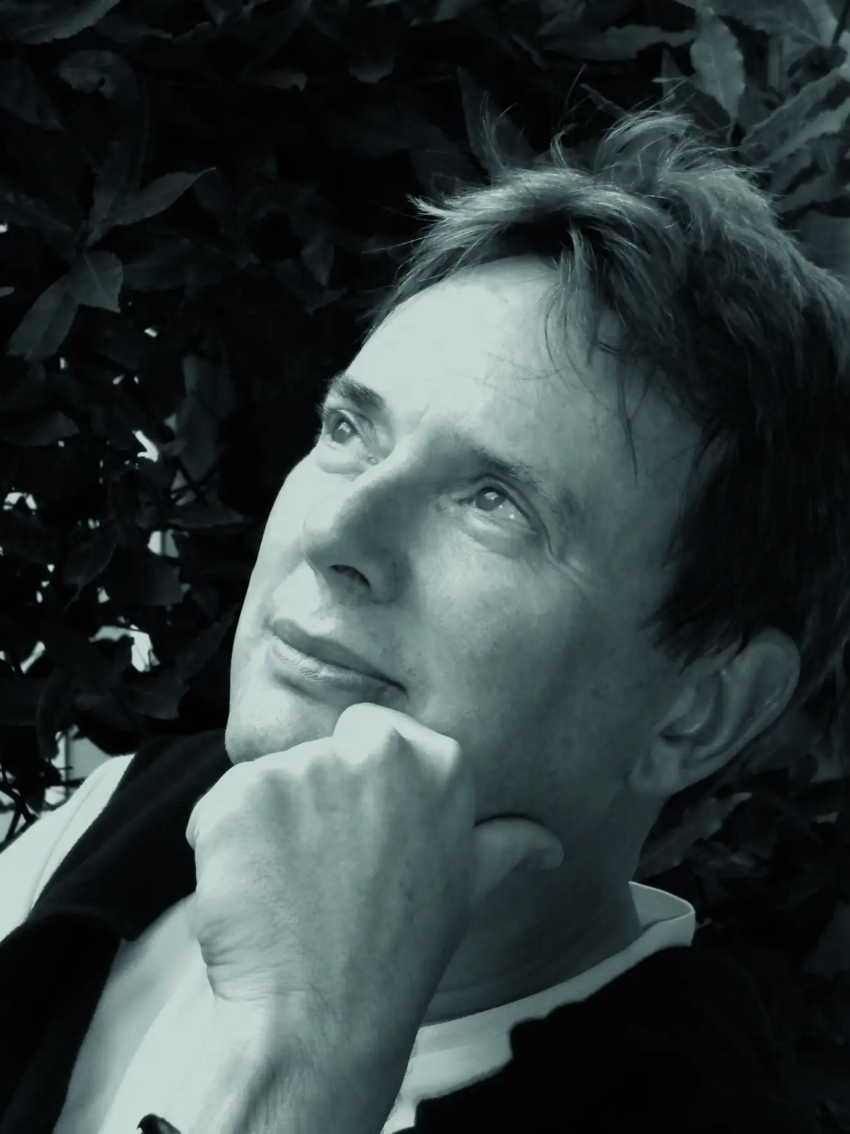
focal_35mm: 105
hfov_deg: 14.1
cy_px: 567
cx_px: 425
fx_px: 3438
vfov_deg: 18.7
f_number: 5.9
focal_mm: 18.9
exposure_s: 1/69.6
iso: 400
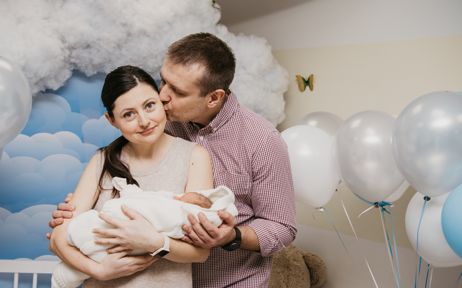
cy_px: 164
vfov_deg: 30.5
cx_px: 187
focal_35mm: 42
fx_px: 529
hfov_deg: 47.0
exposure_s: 1/160
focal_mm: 32
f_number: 4
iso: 160
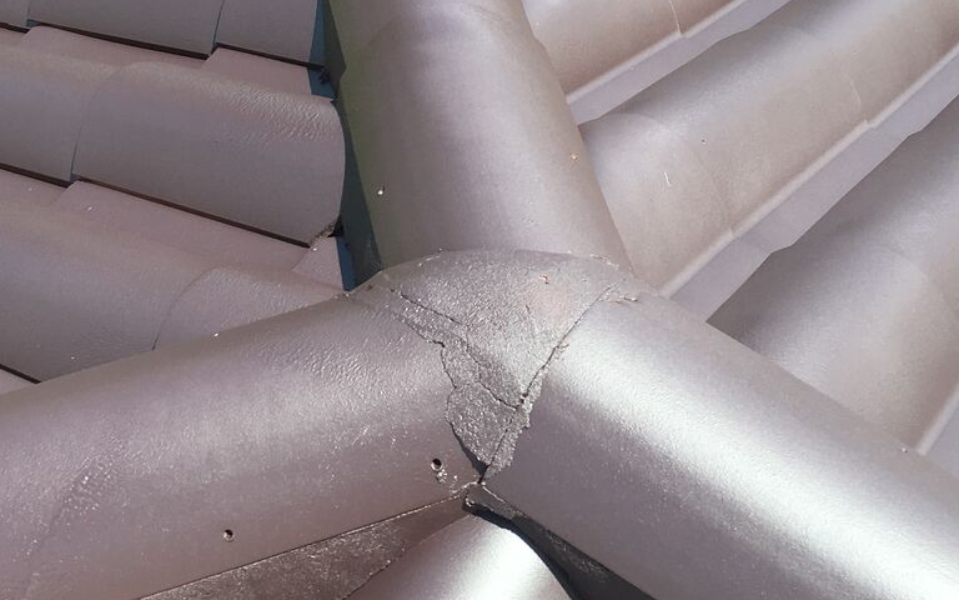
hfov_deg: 31.9
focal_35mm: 64
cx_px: 390
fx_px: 1673
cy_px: -58
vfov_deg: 19.5
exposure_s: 1/427
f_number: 2.2
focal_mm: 4.15
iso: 25
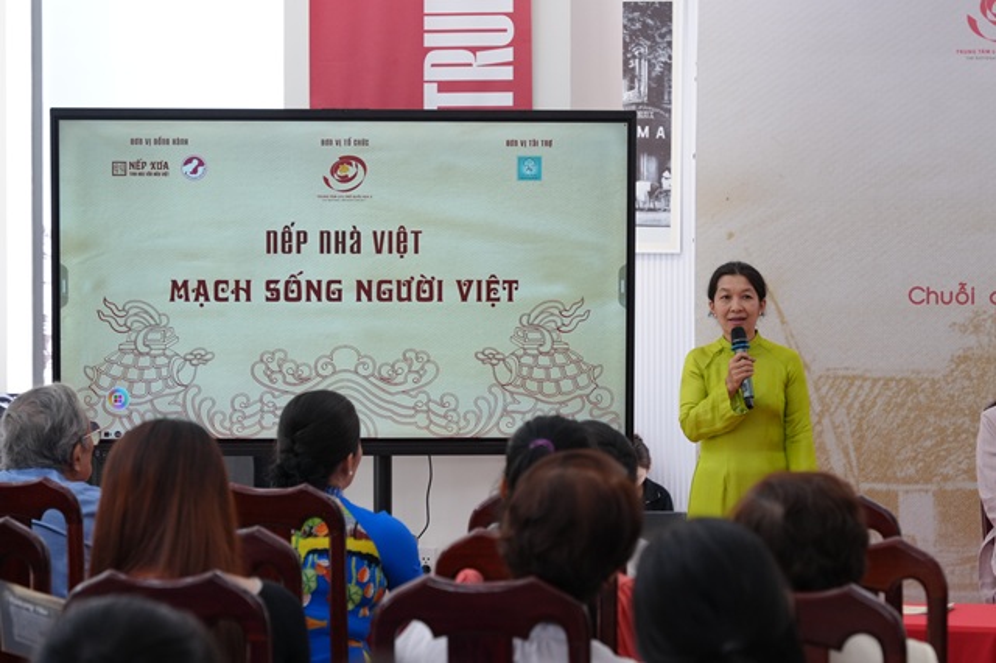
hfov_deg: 19.5
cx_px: 498
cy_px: 332
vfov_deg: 13.0
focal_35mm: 105
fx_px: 2903
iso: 500
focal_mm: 70
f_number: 4.5
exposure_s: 1/160
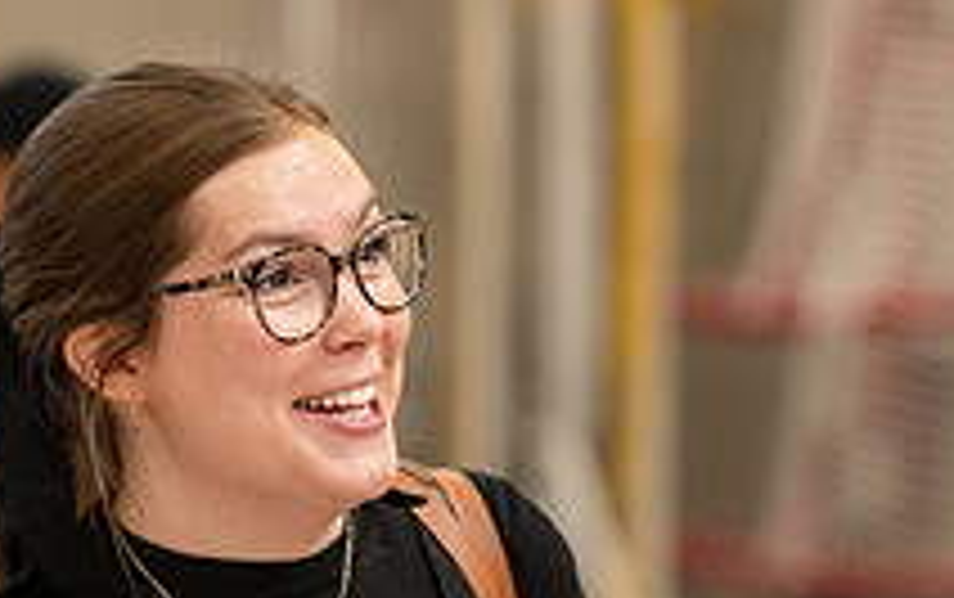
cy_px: 650
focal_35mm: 284
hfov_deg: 7.4
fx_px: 7392
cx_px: 230
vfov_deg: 4.6
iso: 2500
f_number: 2.8
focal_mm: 102
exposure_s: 1/800
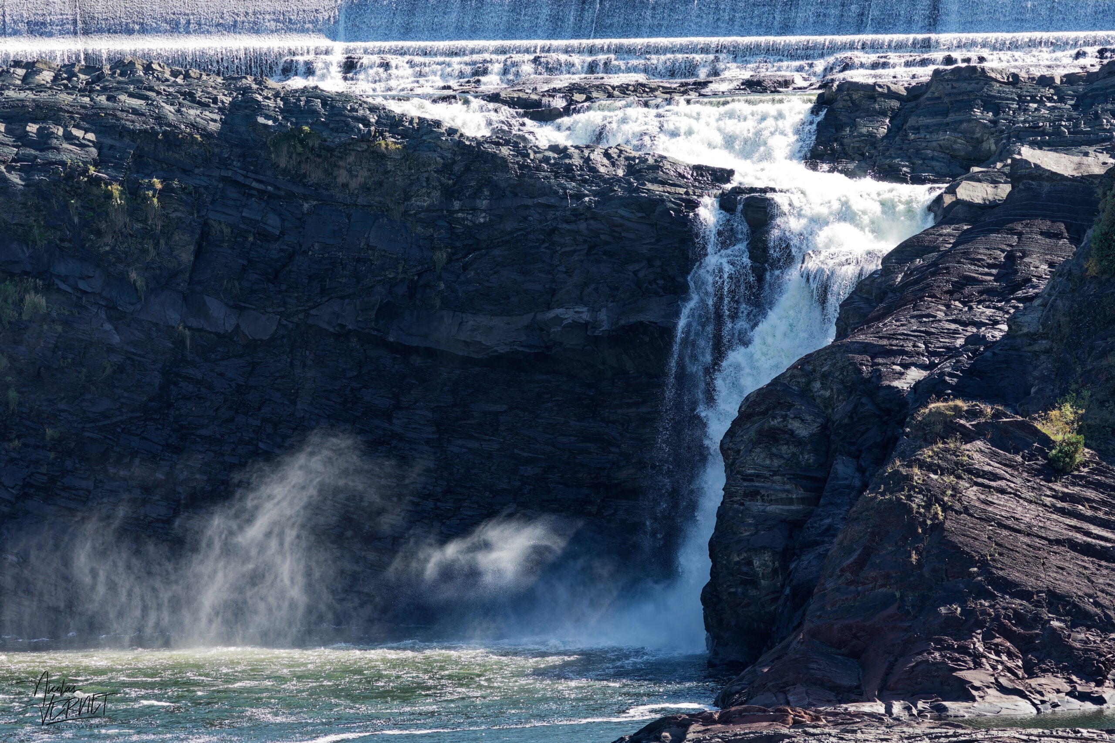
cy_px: 372
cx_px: 558
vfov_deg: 6.1
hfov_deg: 9.1
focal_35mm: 225
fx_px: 6967
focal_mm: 150
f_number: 7.1
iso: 800
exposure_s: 1/800
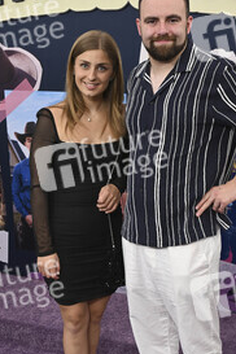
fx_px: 590
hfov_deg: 22.6
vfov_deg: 33.2
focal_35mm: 60
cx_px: 139
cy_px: 226
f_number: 6.3
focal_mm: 41
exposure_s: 1/250
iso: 800
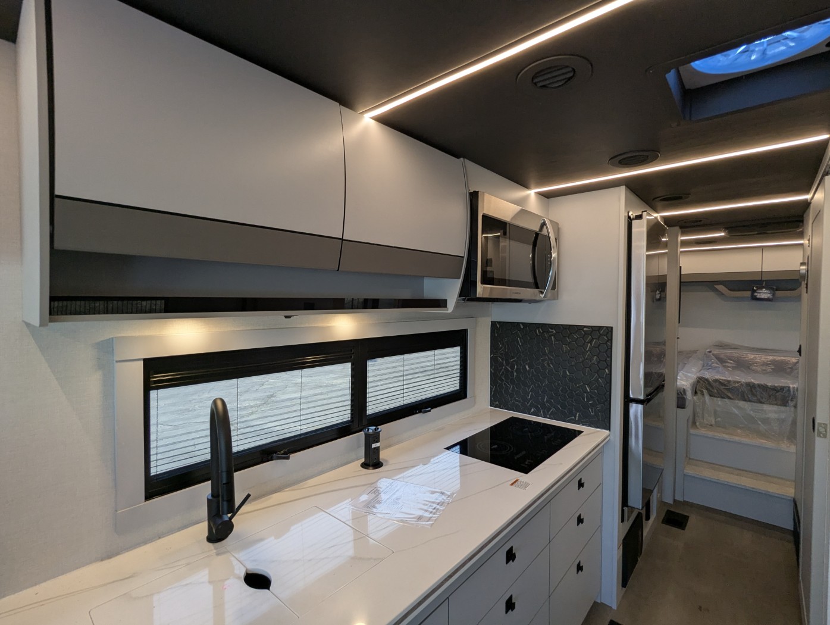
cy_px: 312
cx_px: 415
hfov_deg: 94.4
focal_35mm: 16
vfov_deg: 78.2
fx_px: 384
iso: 118
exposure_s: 1/130
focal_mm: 2.35
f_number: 2.2
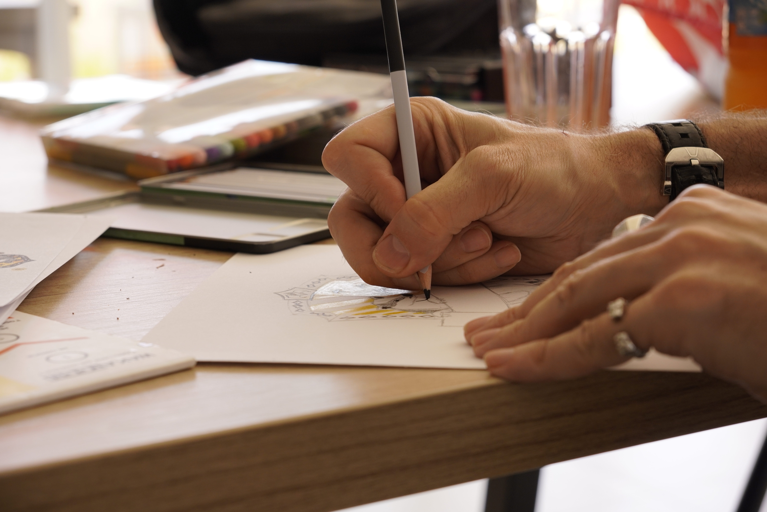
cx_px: 384
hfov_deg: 27.0
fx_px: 1598
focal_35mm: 75
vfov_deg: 18.2
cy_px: 256
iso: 320
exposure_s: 1/125
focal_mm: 50
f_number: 5
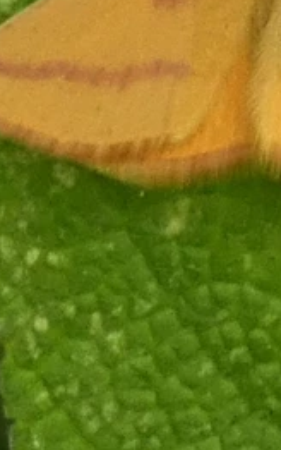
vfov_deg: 5.7
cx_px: 274
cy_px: 41
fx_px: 4467
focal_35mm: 365
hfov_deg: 3.6
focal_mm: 25.2
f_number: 5.6
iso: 250
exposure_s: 1/80
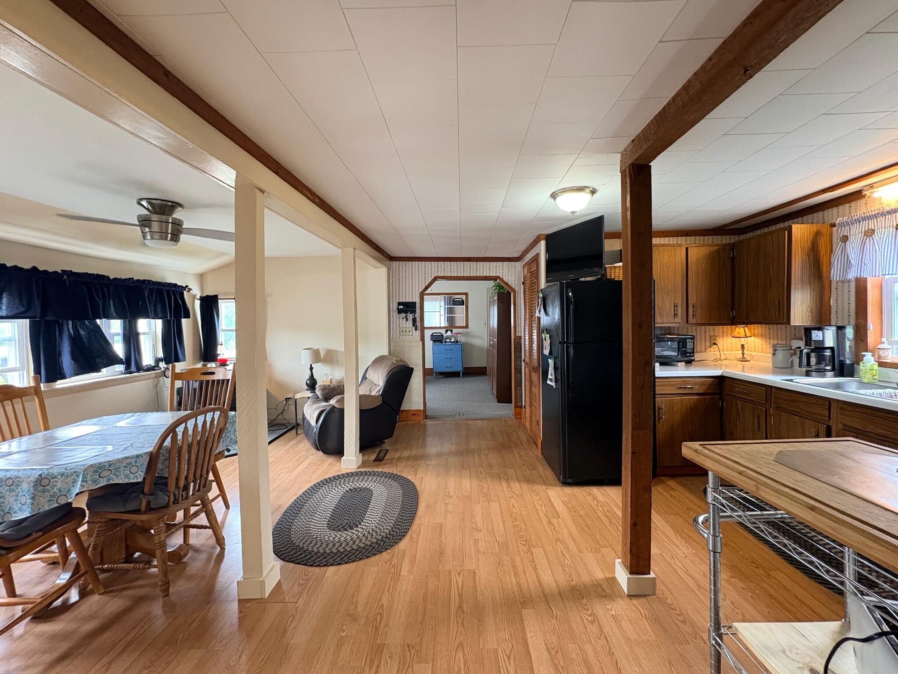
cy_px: 337
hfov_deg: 102.1
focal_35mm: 14
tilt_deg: -2.6
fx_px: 363
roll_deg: +0.8
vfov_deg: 85.7
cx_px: 449
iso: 320
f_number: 2.2
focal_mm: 2.22
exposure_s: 1/60
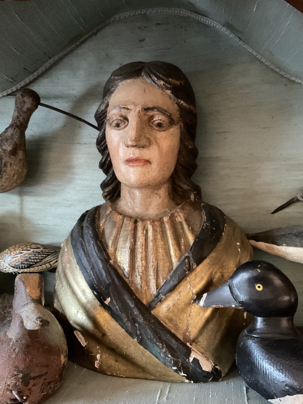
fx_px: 338
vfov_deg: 61.7
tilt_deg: +0.2
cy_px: 202
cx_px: 152
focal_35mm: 29
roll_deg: -0.9
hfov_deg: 48.2
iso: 500
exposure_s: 1/20
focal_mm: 3
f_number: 1.8
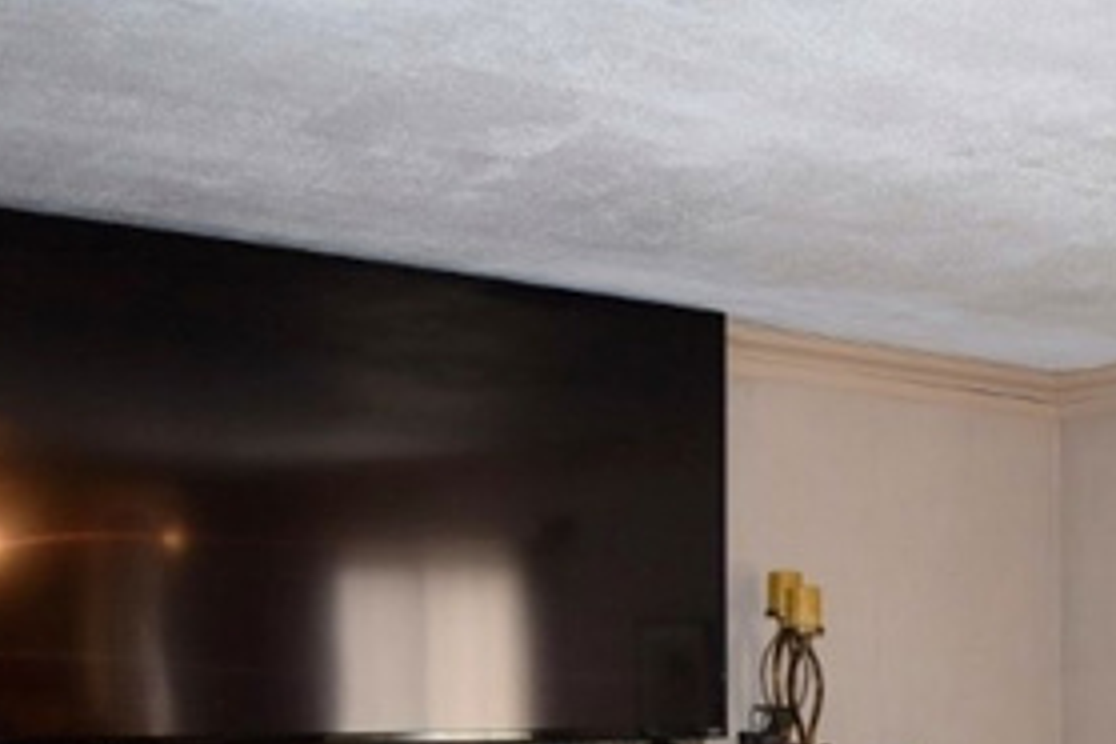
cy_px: 818
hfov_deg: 30.3
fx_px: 1922
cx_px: 1092
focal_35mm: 62
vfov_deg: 20.9
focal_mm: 18
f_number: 4
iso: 800
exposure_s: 1/60
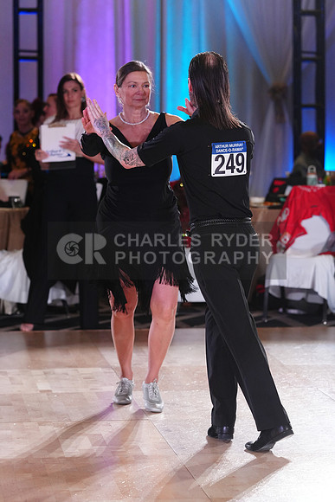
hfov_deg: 10.2
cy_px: 251
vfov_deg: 15.2
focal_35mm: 135
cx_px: 168
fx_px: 1883
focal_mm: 135
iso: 2000
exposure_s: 1/320
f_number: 4
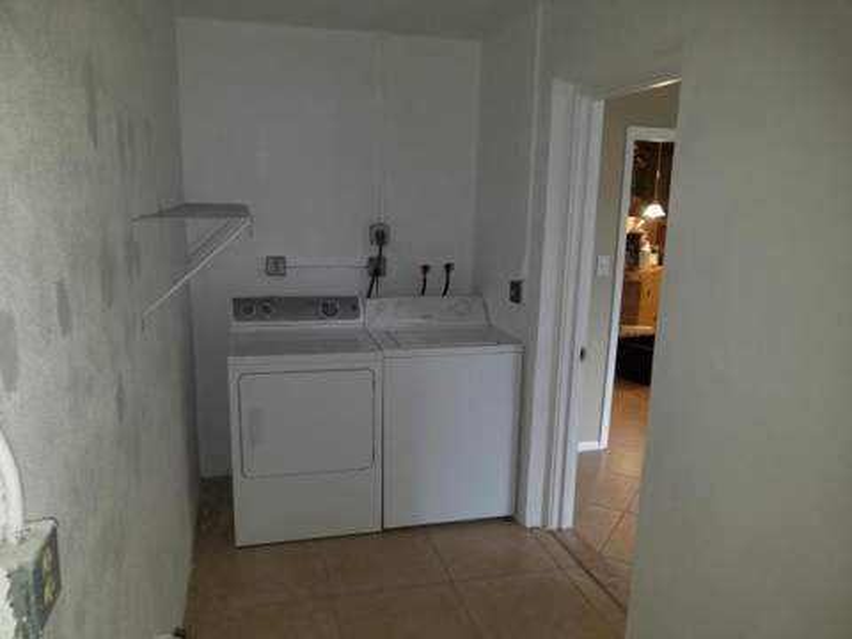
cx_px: 426
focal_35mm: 26
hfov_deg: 67.3
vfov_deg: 53.1
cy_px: 320
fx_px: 640
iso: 100
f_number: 1.7
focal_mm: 4.2
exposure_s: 1/24
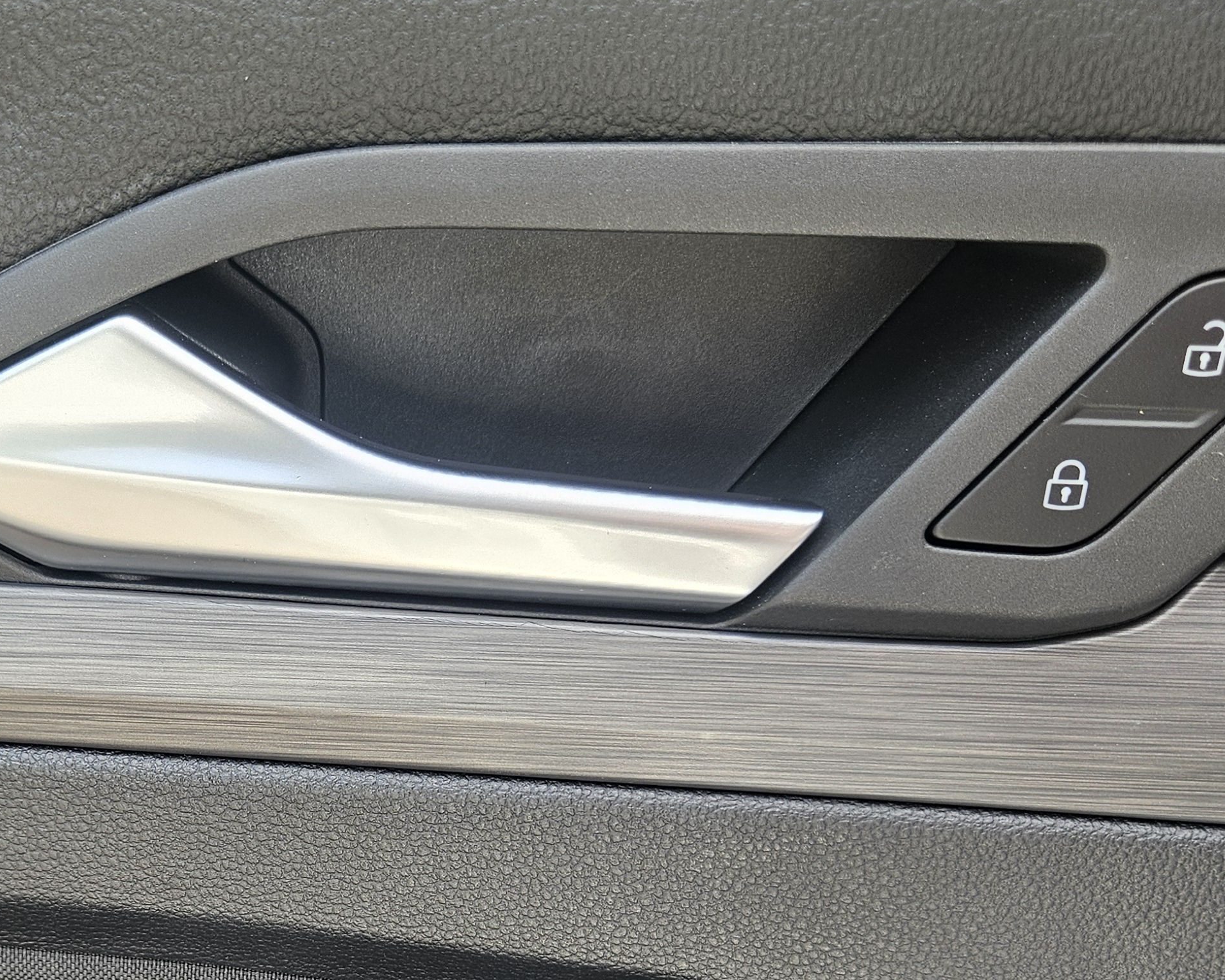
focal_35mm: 47
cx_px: 340
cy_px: 875
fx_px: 1704
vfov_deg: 30.7
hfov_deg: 38.7
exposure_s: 1/180
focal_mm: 5.4
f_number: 1.8
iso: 32
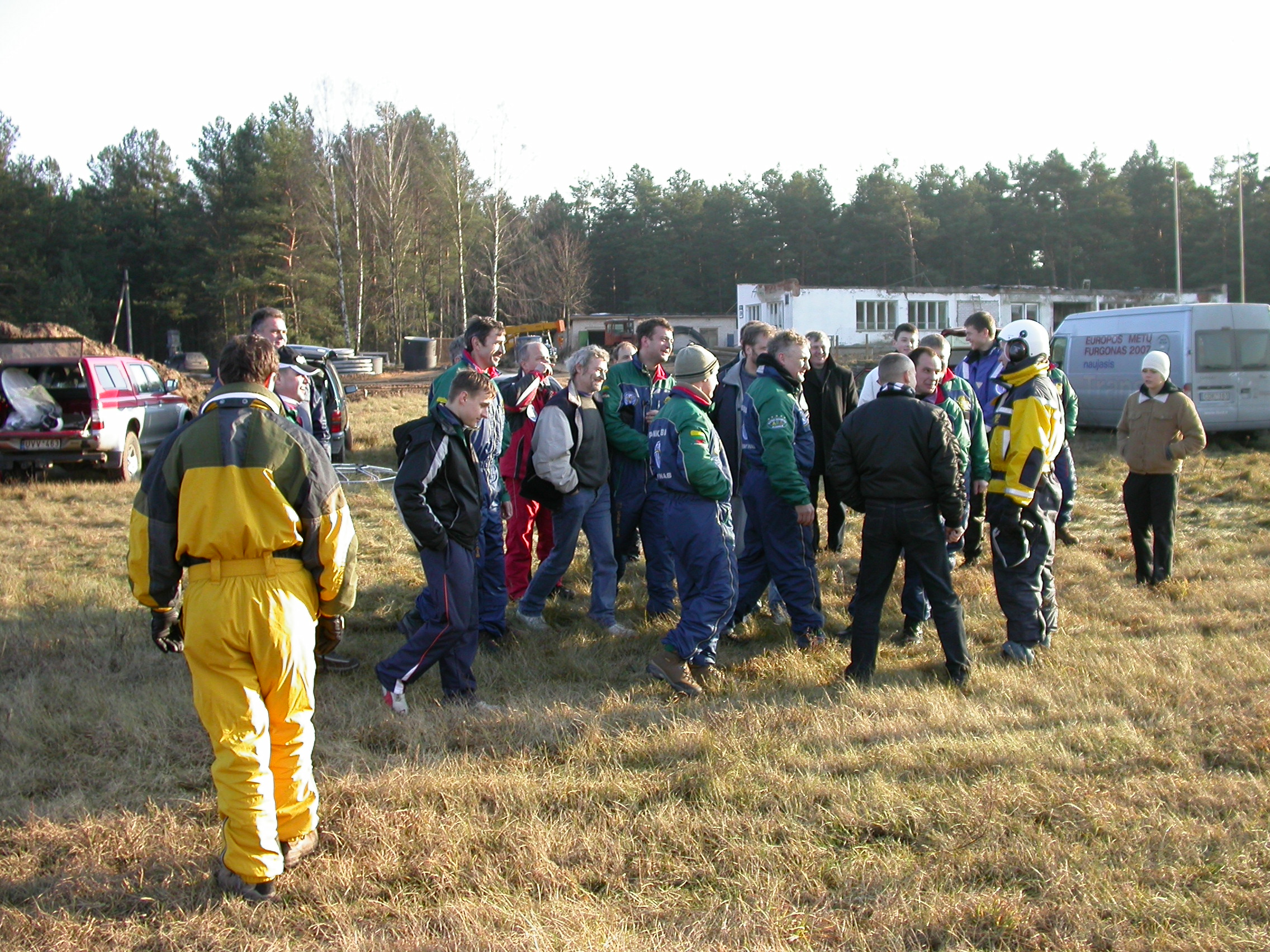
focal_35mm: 38
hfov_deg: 49.0
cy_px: 476
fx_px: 1394
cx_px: 635
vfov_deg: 37.7
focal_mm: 7.85
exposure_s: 1/470
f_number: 2.6
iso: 100
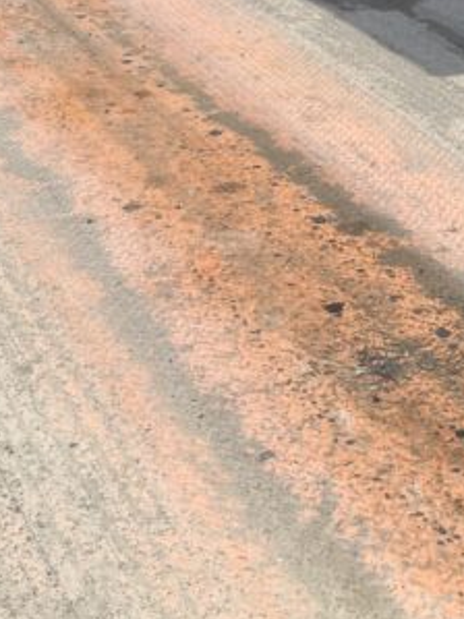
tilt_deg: -6.7
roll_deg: -4.3
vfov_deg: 20.1
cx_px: 553
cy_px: -201
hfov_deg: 16.0
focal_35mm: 89
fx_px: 1592
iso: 50
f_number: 1.6
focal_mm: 5.1
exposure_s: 1/4149
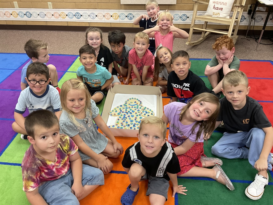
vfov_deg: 48.2
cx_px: 136
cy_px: 102
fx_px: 229
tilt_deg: -34.9
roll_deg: +0.6
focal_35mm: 29
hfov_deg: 61.7
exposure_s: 1/60
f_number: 1.8
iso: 100
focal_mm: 3
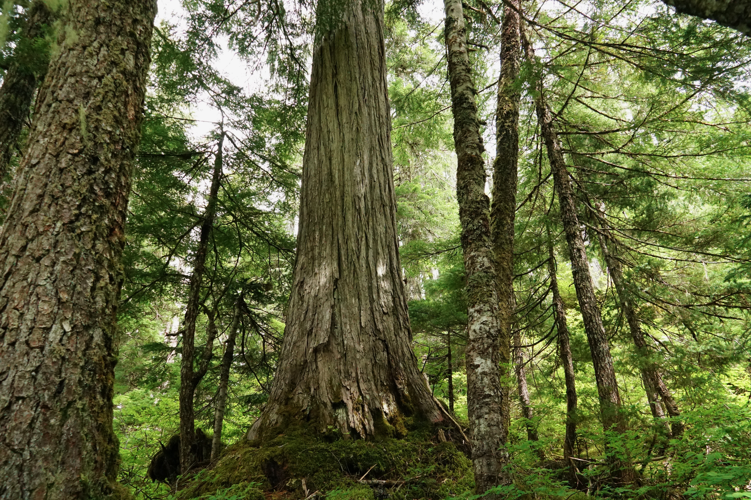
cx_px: 376
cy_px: 250
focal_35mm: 27
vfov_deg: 47.9
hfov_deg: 67.4
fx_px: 563
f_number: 5.6
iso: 5000
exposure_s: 1/1250
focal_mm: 18
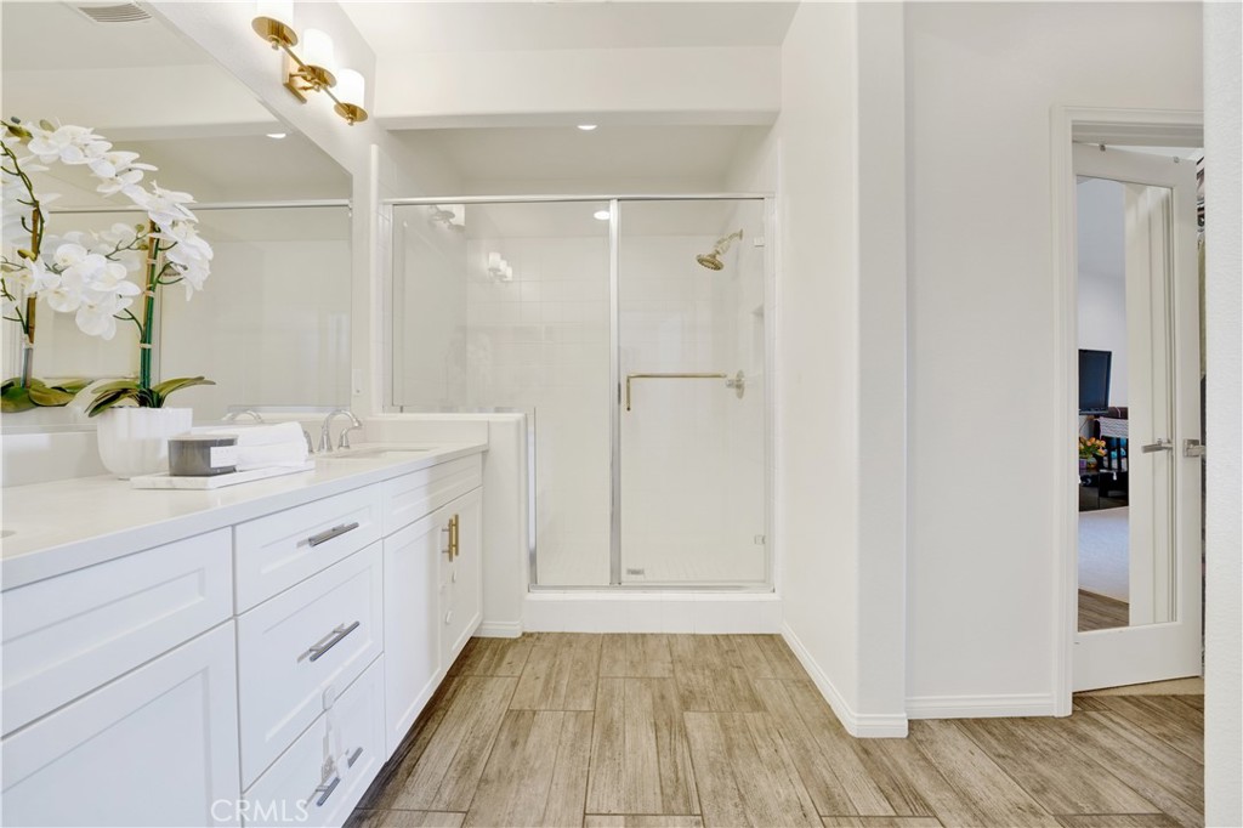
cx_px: 622
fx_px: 414
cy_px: 414
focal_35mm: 12
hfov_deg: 112.6
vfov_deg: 90.0
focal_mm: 12
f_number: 7.1
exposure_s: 1/20
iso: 400
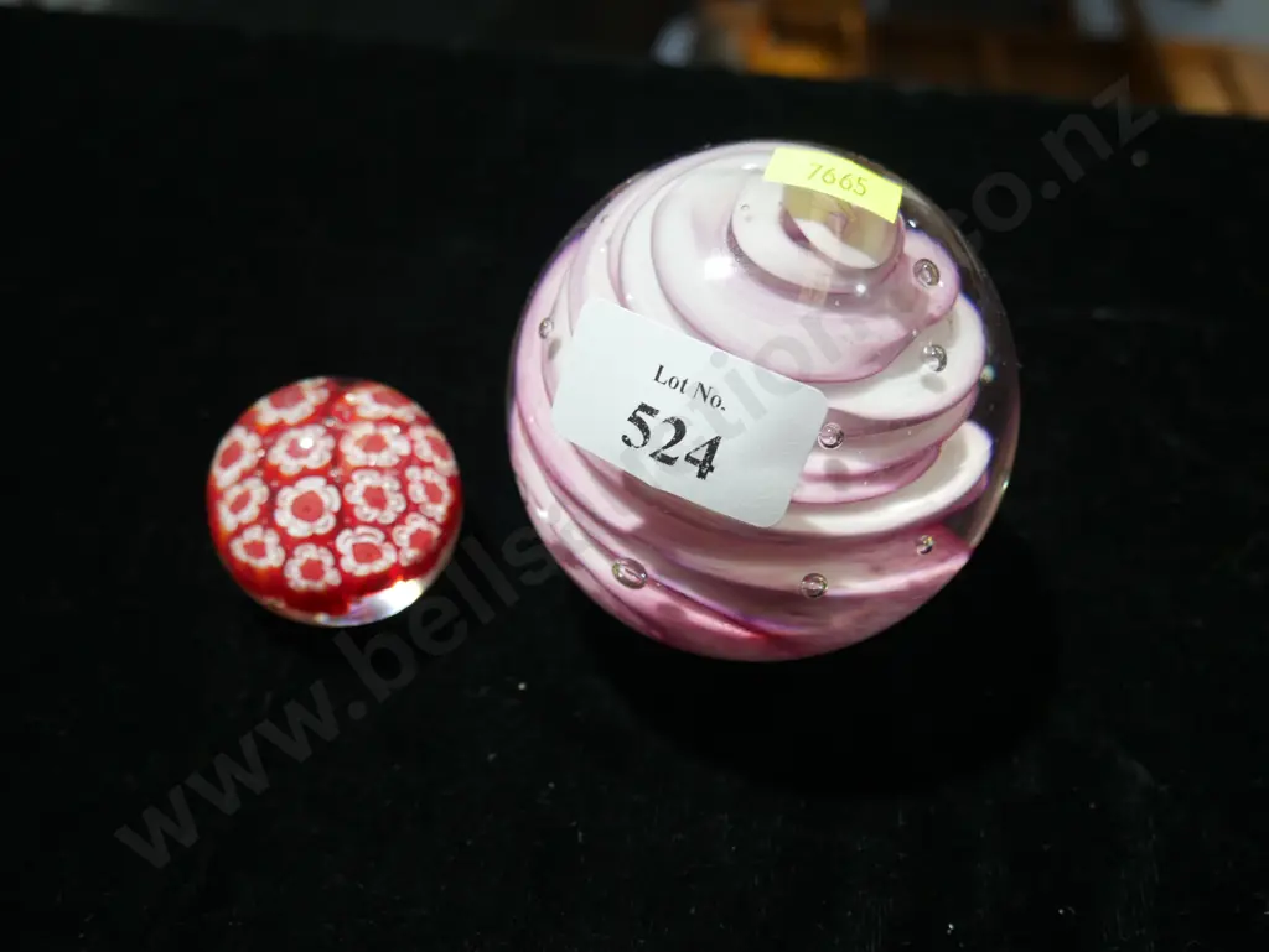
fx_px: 1100
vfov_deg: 46.8
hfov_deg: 59.9
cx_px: 634
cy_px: 476
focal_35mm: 30
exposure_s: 1/60
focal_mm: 15
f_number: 4
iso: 500
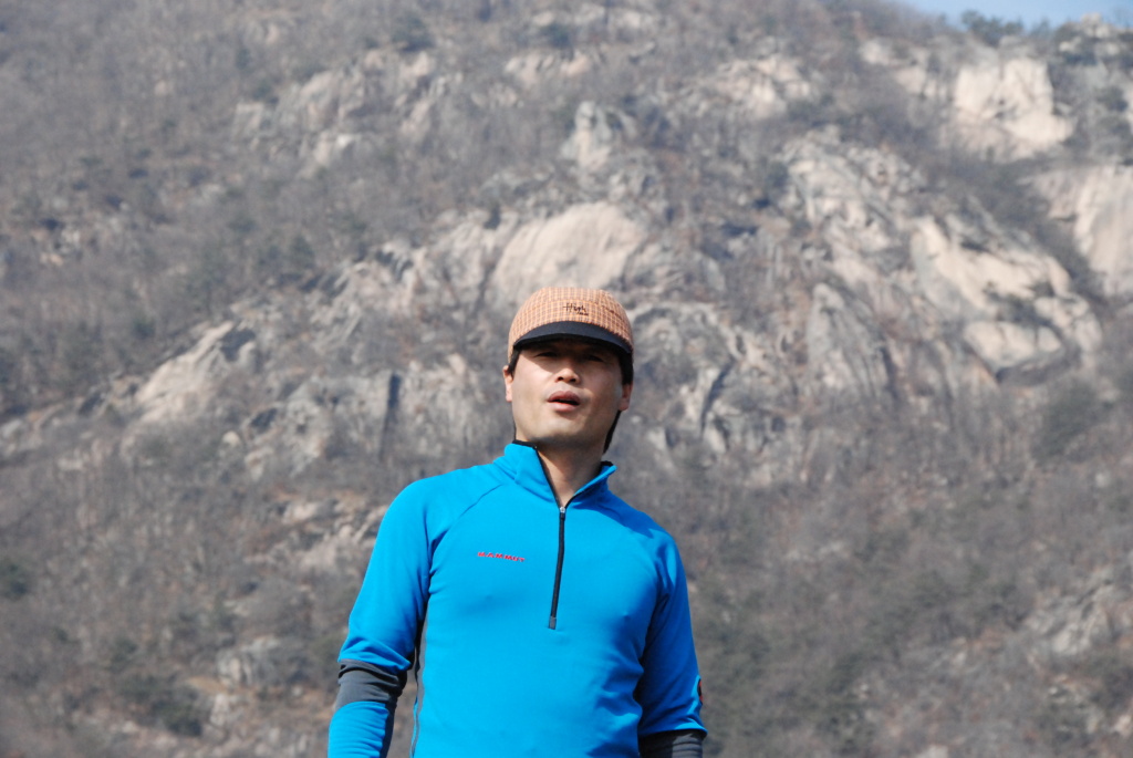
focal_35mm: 142
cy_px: 379
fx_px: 4489
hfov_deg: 14.4
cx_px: 566
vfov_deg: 9.7
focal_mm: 95
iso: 1600
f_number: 11
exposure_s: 1/2000
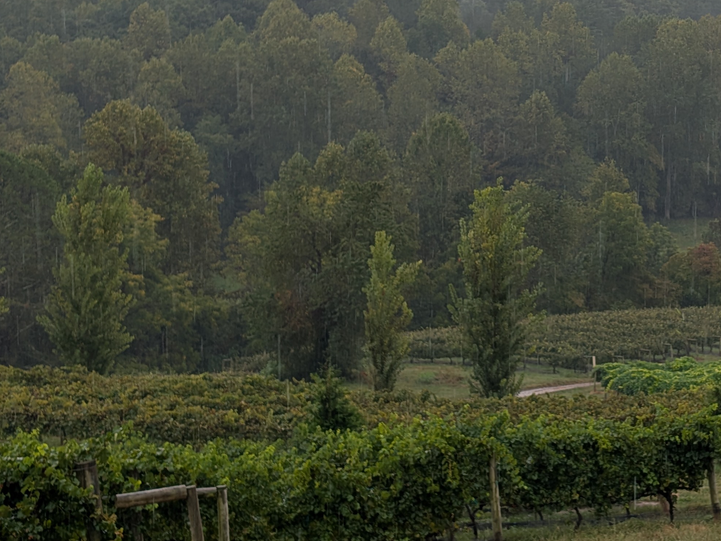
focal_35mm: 99
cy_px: 90
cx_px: 654
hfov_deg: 19.5
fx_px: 2062
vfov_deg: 14.8
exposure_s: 1/176
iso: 26
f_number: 1.68
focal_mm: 6.9
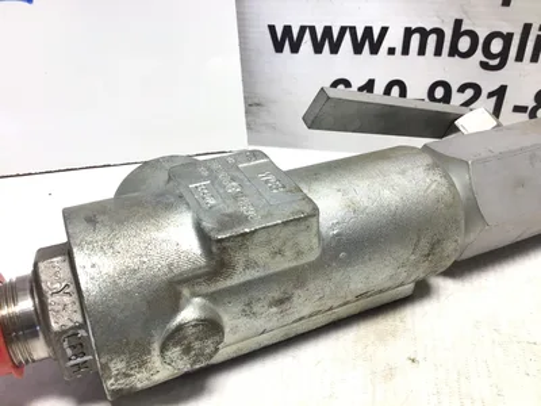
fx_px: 484
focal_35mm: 31
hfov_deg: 58.4
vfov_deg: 45.4
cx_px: 270
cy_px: 203
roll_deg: -1.1
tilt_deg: -32.6
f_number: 2.4
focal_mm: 3.3
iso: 40
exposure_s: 1/120
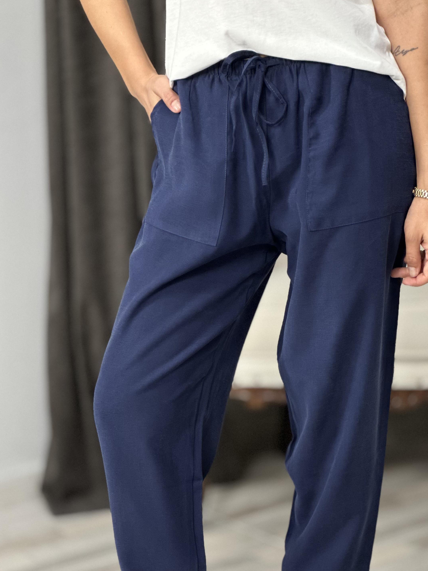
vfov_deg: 18.0
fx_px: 1797
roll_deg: +2.8
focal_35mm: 109
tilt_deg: -13.5
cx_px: 228
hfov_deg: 13.6
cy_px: 389
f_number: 2.8
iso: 400
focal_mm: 9
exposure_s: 1/33
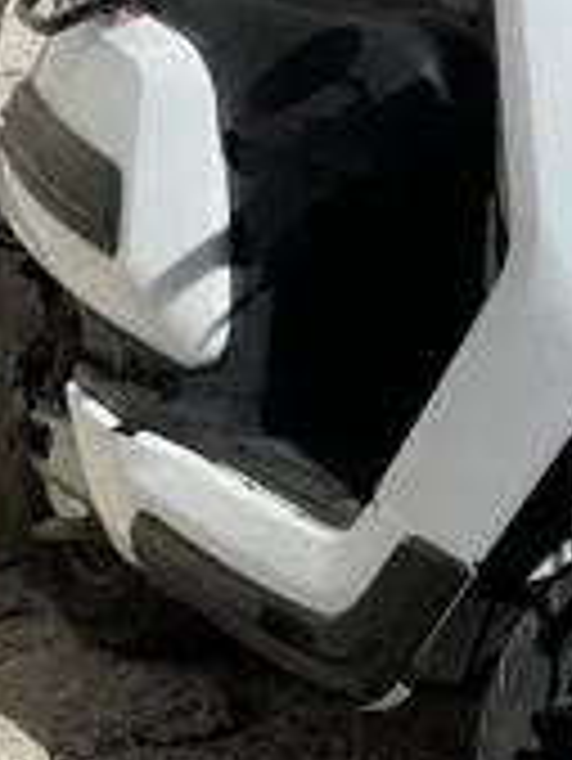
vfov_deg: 9.8
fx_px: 4445
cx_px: 491
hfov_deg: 7.3
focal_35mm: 202
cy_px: 110
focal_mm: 7.5
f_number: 2.2
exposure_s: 1/2421
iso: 20
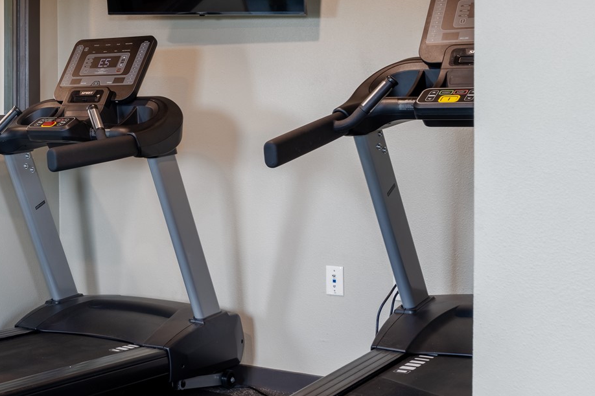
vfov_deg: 19.1
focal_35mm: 71
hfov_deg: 26.5
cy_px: 133
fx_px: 1173
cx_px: -41
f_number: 8
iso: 160
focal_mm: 30
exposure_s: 1/13
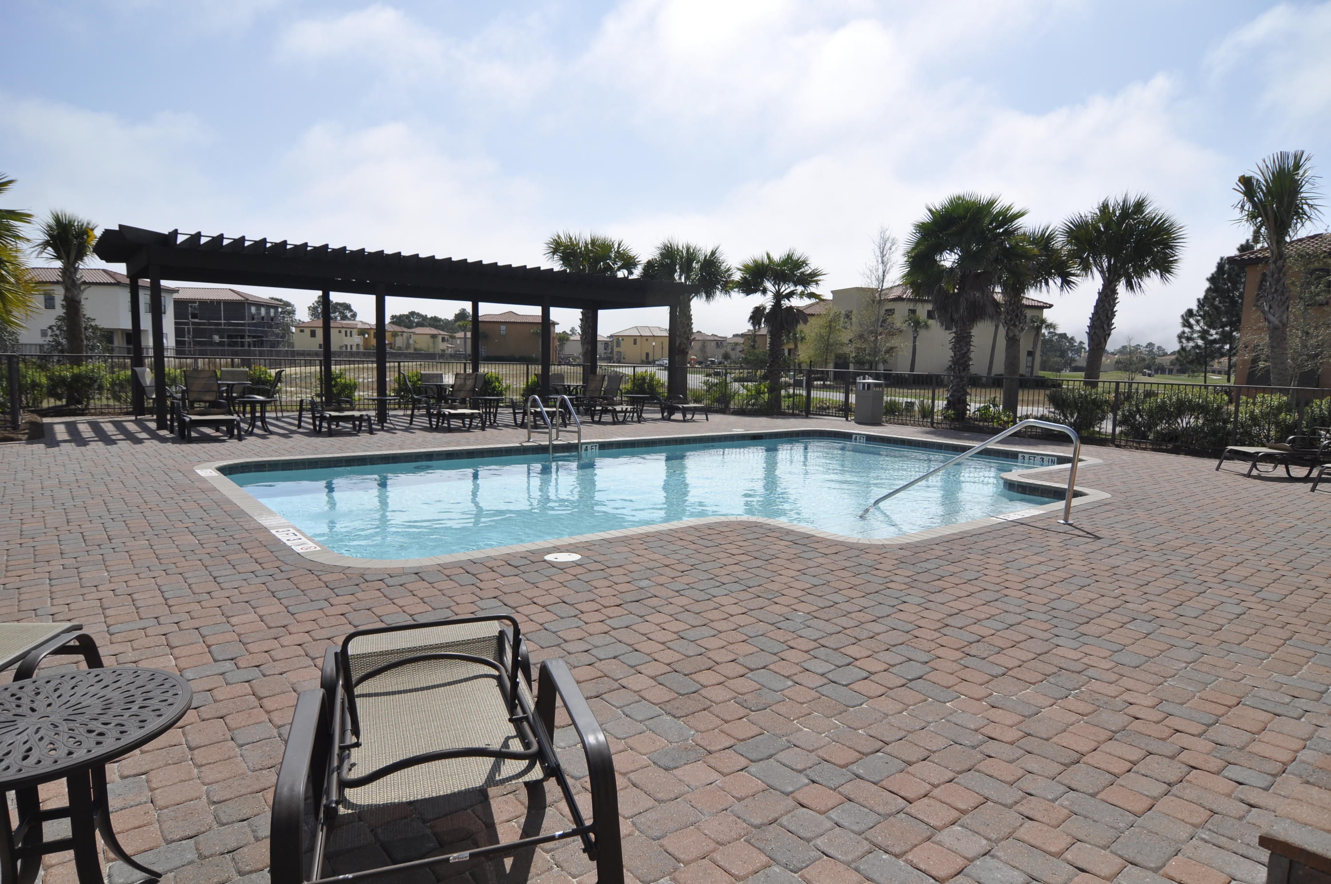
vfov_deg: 59.4
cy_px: 442
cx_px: 666
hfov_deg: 81.3
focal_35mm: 21
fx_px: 775
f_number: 5
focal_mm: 14
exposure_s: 1/2500
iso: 200
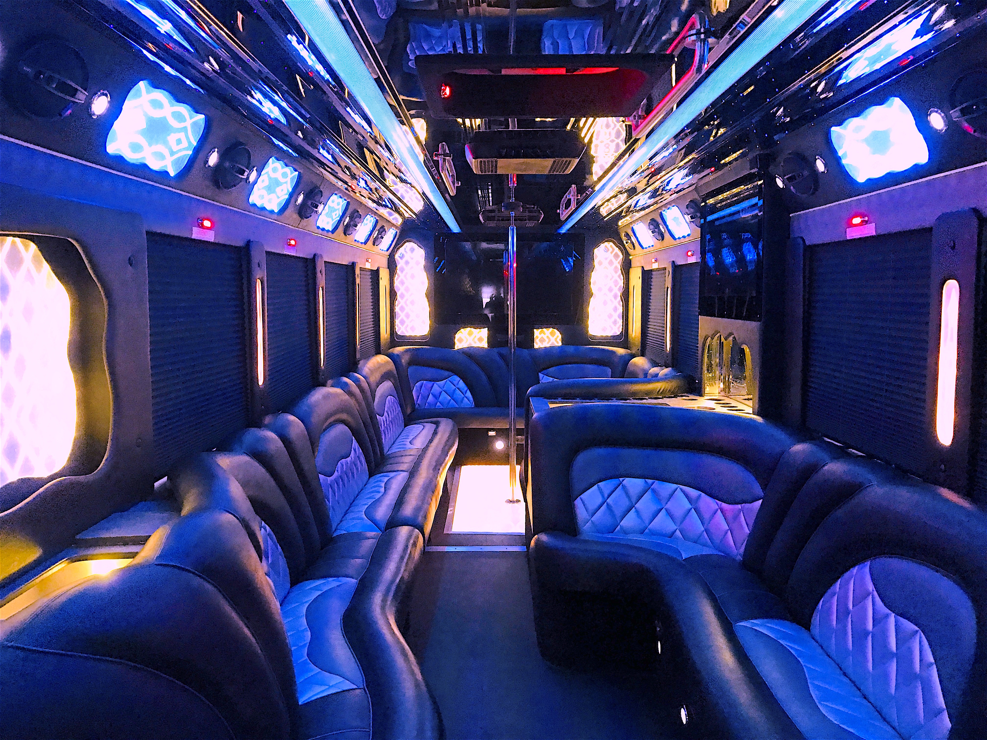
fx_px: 798
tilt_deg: -3.4
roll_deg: +1.6
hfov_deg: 63.4
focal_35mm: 28
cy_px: 370
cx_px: 494
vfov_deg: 49.7
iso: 100
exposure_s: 1/6
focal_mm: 3.99
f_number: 1.8
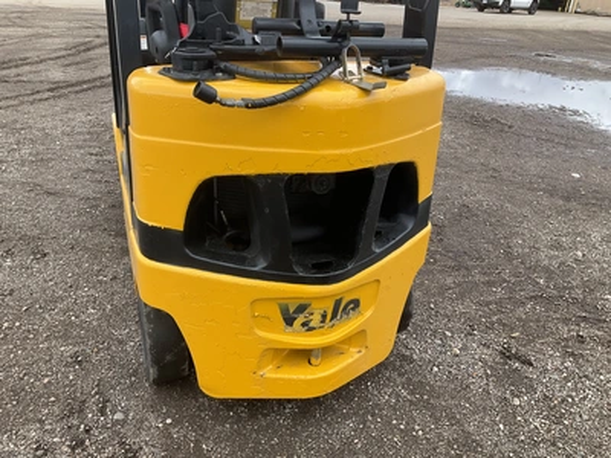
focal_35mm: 29
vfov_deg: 48.2
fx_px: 512
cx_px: 306
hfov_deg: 61.7
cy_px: 229
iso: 25
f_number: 1.8
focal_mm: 3
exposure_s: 1/344
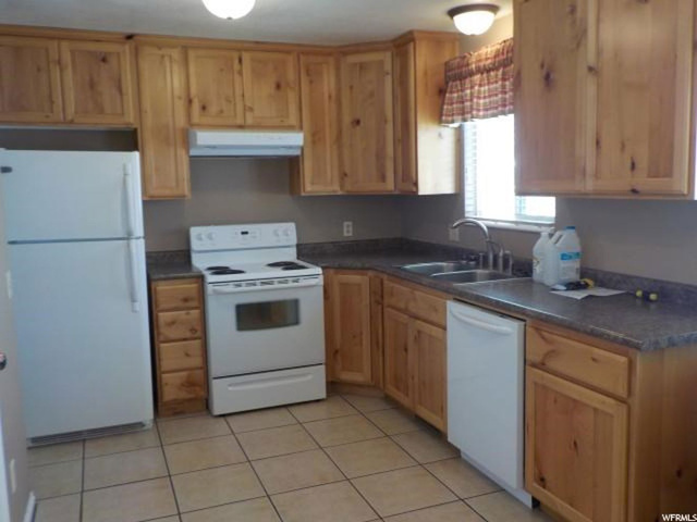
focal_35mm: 30
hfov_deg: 60.0
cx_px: 348
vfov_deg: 46.8
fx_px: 604
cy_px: 261
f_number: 3.3
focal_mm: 4.1
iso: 125
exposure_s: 1/30
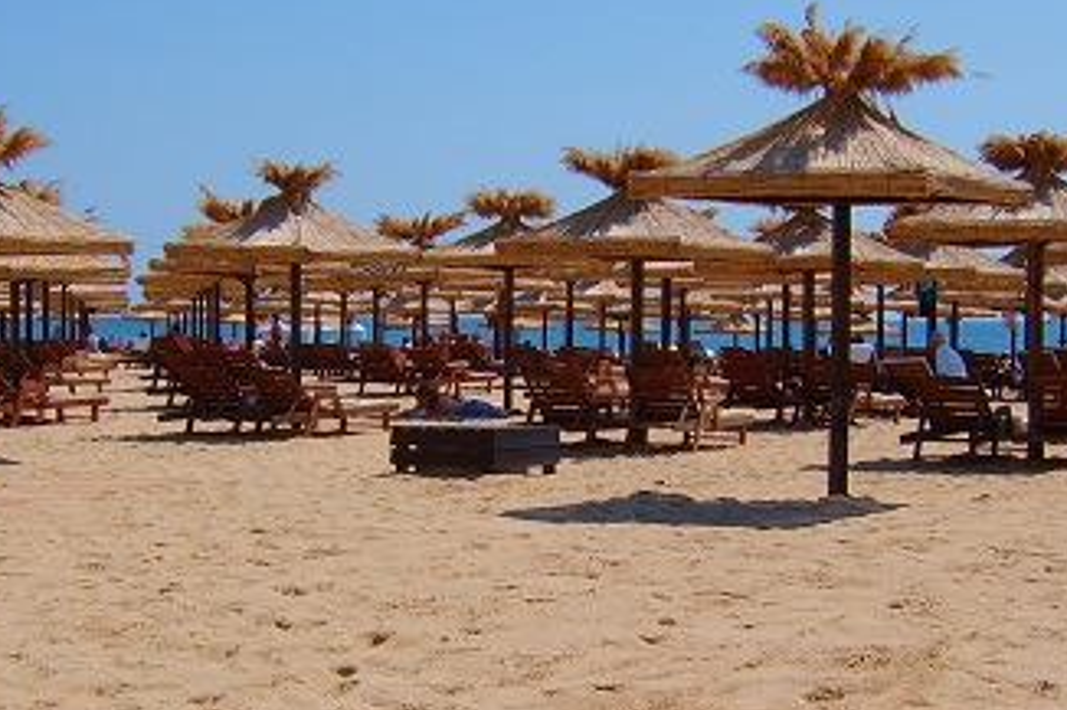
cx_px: 442
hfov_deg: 34.4
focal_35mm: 58
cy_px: 447
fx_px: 1718
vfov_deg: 23.3
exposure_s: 1/385
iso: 50
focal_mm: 8.13
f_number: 6.7
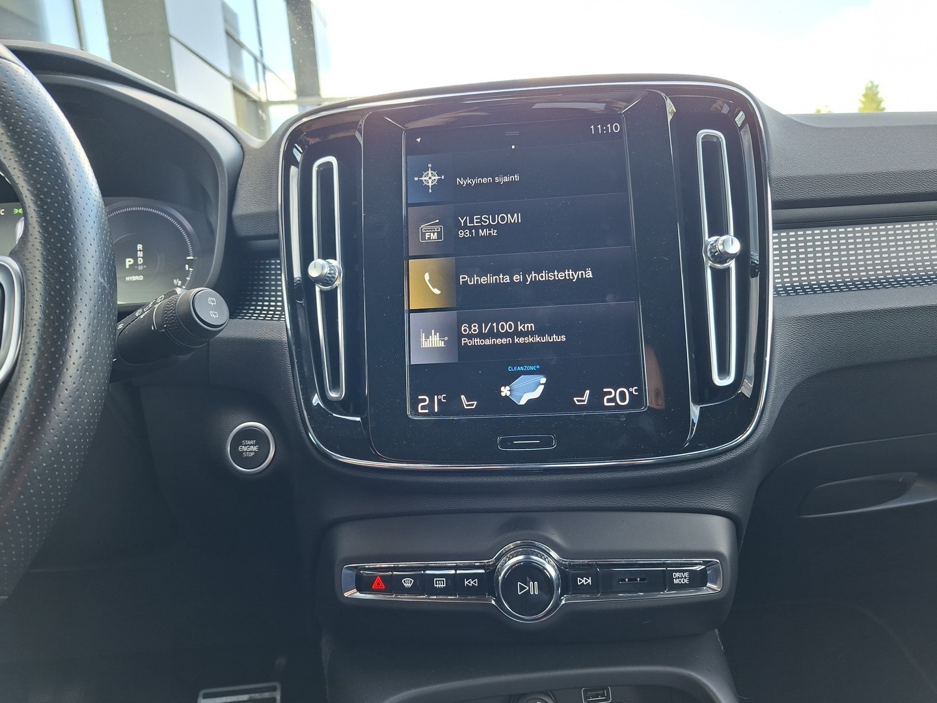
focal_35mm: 23
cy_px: 352
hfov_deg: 73.9
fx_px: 623
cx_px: 468
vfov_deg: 58.9
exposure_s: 1/100
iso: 125
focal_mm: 5.54
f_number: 1.8
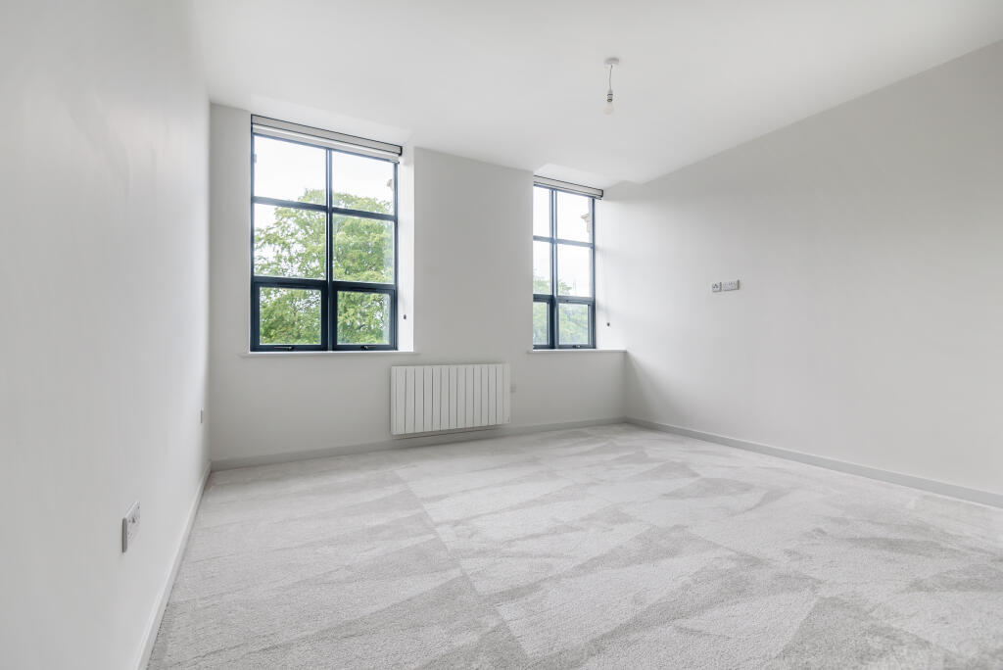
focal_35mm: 16
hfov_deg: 96.7
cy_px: 335
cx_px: 502
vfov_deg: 73.8
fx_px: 446
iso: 250
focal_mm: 16
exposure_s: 1/250
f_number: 4
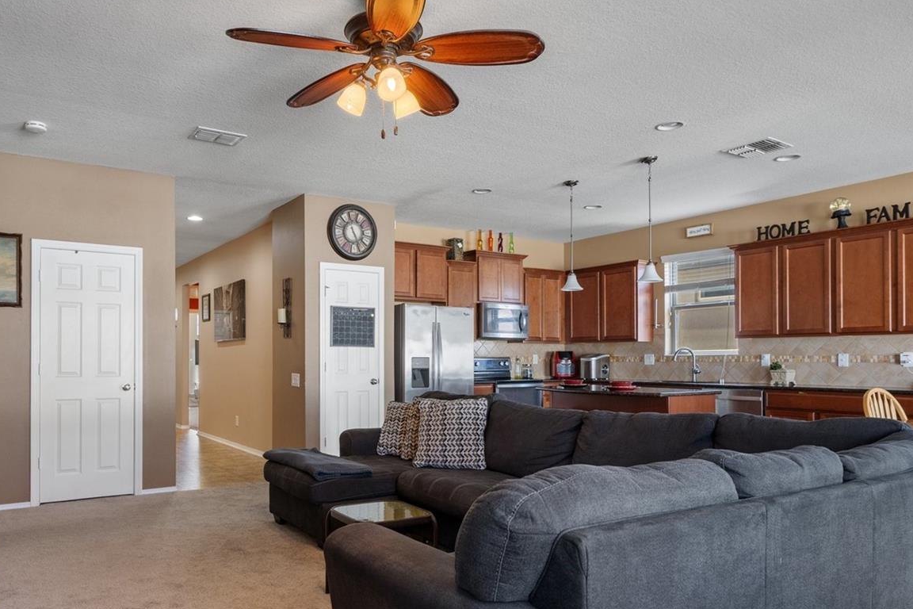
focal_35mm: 25
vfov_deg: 51.0
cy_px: 362
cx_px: 372
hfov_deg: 70.9
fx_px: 634
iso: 400
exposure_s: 2.5
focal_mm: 18
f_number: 8
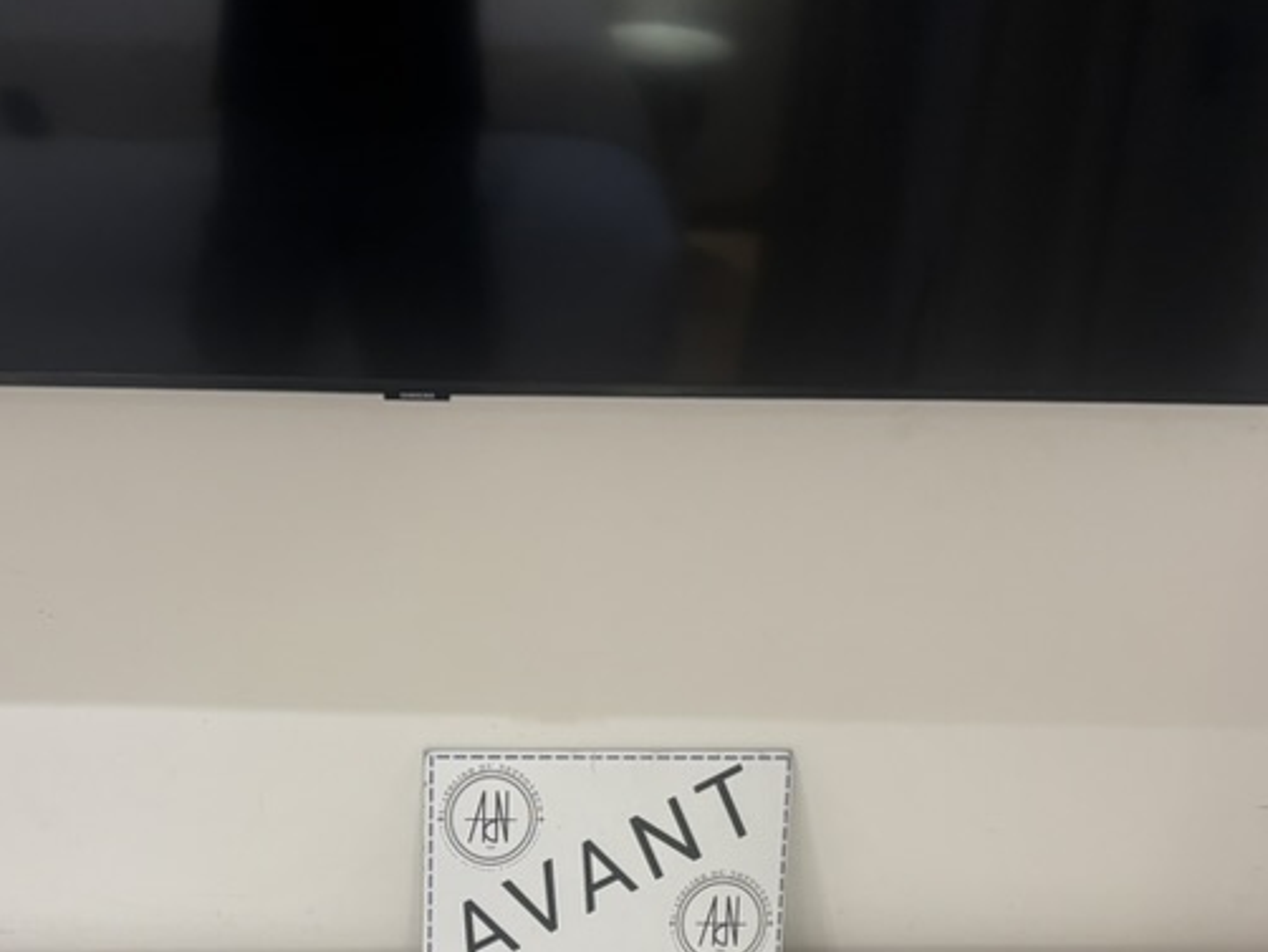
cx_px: 500
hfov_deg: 36.0
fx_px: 1942
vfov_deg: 26.7
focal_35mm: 53
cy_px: 833
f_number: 1.6
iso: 160
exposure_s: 1/50
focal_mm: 5.96
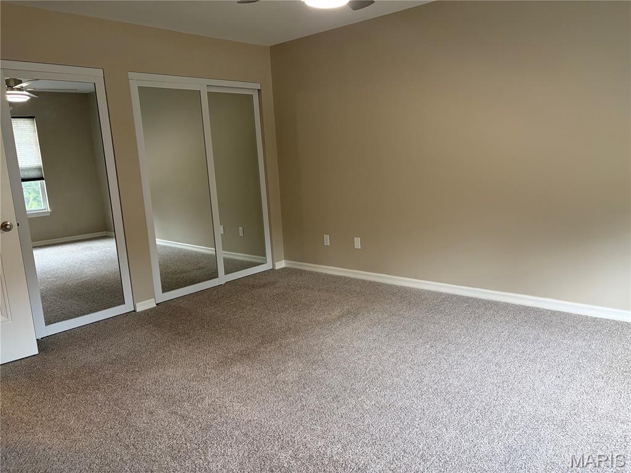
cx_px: 316
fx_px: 474
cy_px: 236
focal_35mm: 26
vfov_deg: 53.1
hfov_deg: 67.3
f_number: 1.6
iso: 125
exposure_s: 1/68
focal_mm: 5.96
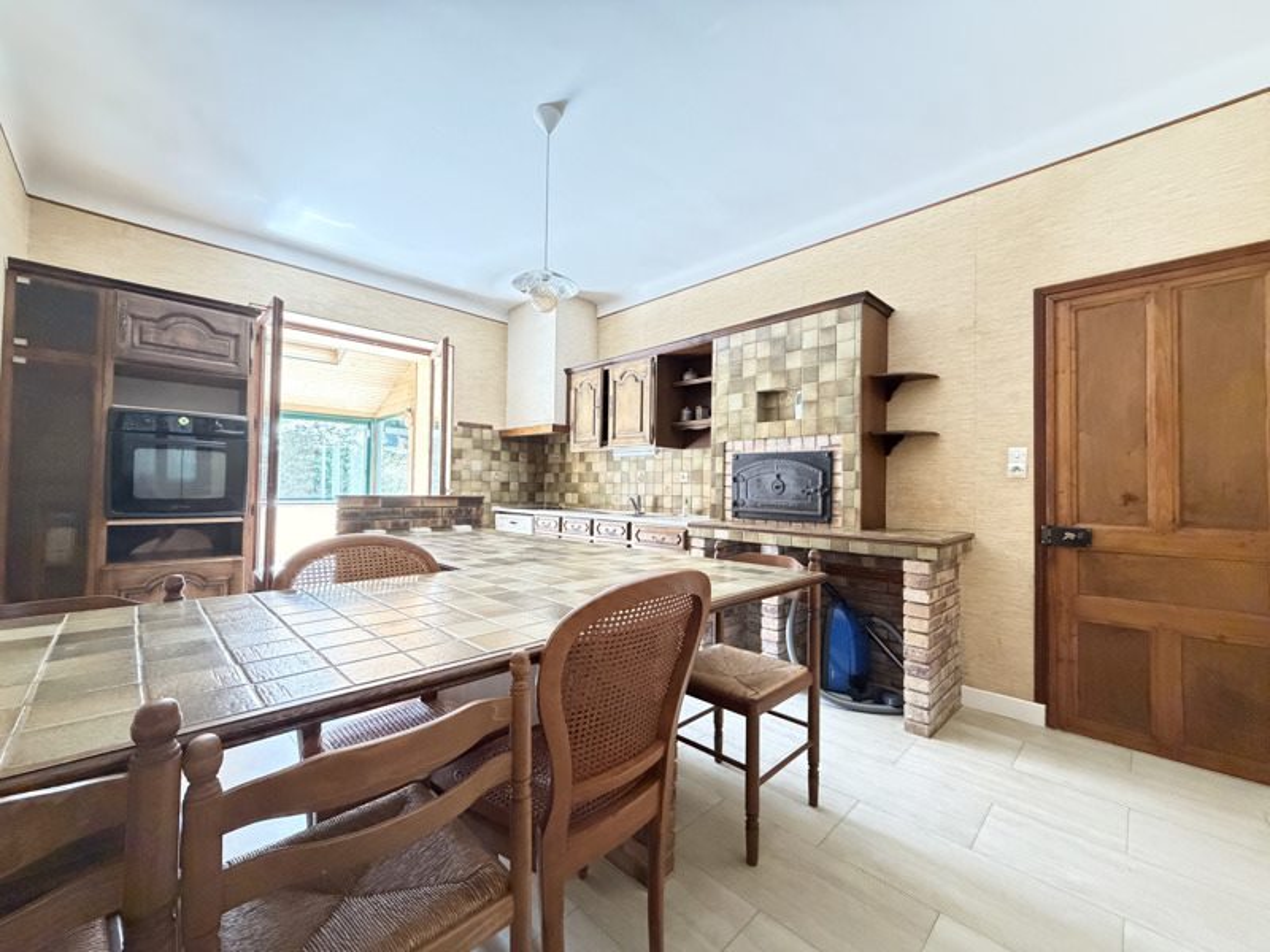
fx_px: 514
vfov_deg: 85.7
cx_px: 635
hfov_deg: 102.1
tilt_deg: +1.6
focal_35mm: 14
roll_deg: -0.3
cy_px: 476
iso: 1000
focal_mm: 2.22
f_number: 2.2
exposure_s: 1/60
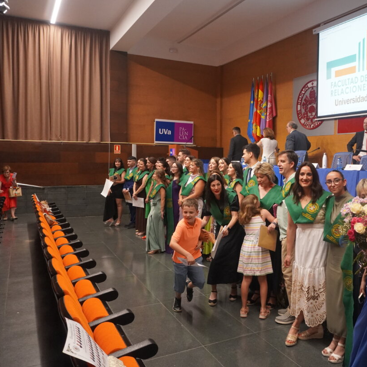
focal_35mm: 32
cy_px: 177
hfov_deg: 49.9
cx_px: 255
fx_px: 384
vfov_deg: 51.1
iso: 2000
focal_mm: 16
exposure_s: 1/160
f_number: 4
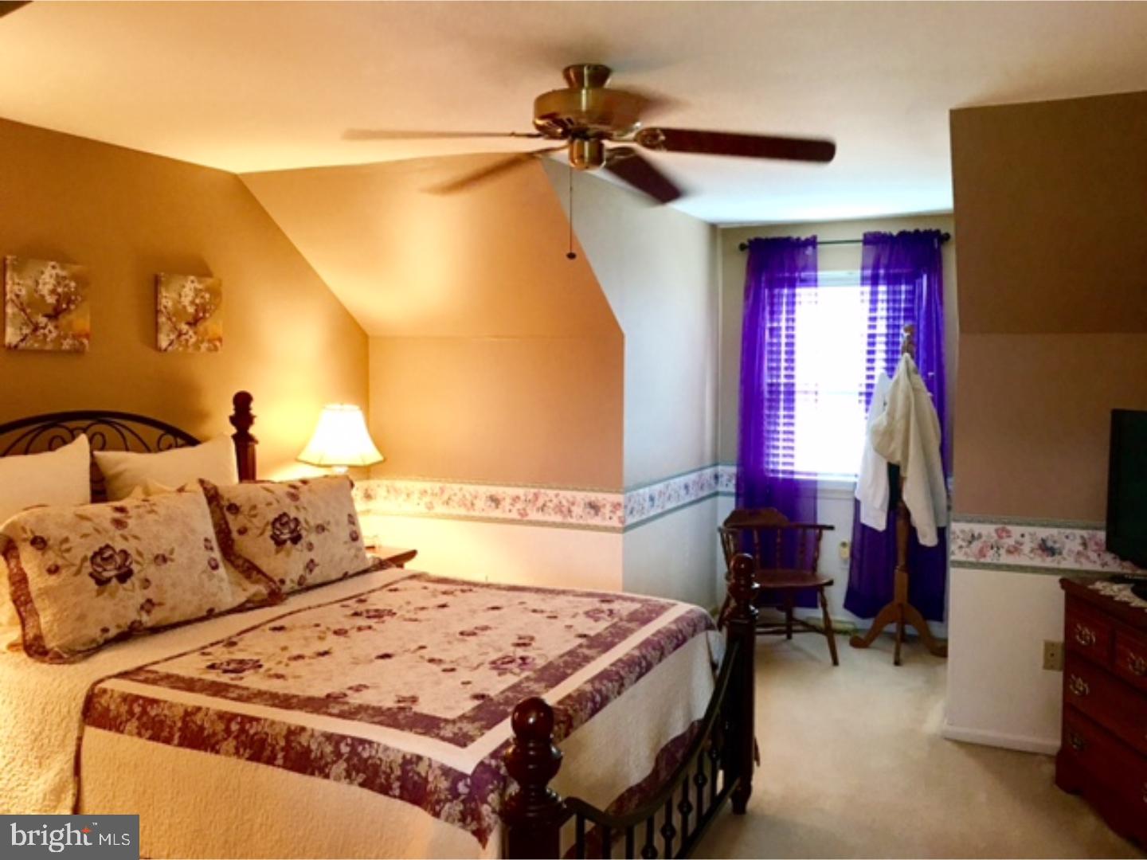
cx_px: 574
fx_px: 961
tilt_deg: -2.2
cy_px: 430
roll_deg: +0.1
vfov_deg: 48.2
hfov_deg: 61.7
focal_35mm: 29
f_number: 2.2
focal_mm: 4.15
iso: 64
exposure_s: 1/15
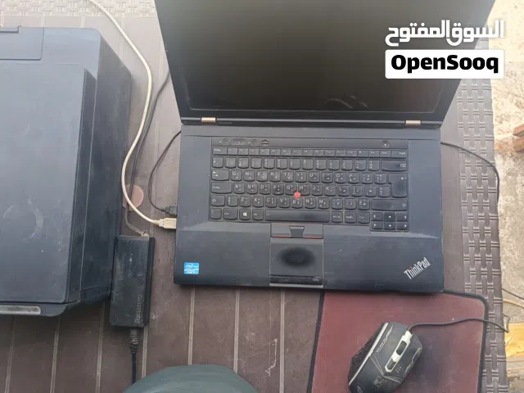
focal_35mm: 26
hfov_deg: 67.3
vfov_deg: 53.1
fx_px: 394
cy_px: 196
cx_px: 262
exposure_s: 1/138
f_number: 1.75
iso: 50
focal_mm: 5.25
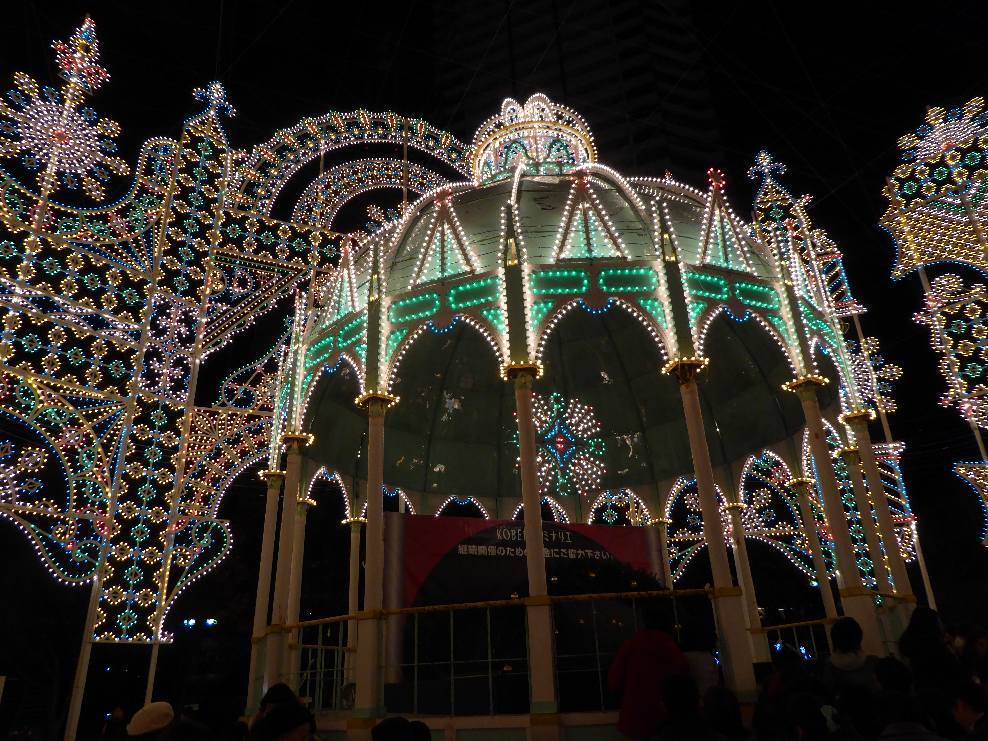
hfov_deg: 69.4
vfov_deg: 54.9
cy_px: 370
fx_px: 714
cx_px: 494
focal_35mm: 25
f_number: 3.3
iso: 250
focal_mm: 4.3
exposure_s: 1/60
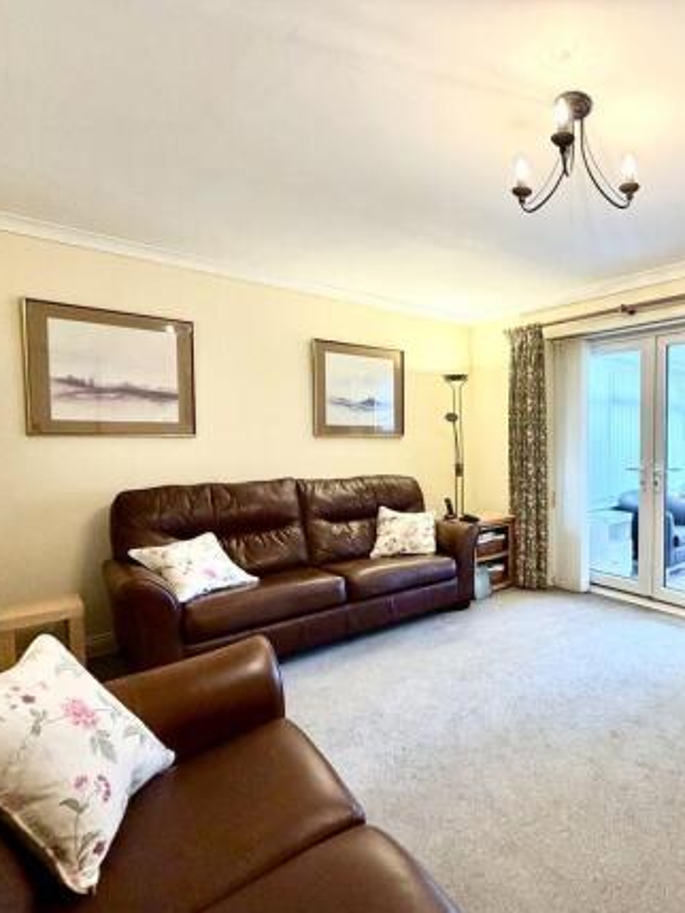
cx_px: 578
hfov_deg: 61.2
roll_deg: -0.4
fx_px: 501
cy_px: 463
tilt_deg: -2.7
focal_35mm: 19
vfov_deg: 84.6
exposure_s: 1/100
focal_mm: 2.22
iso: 320
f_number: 2.2
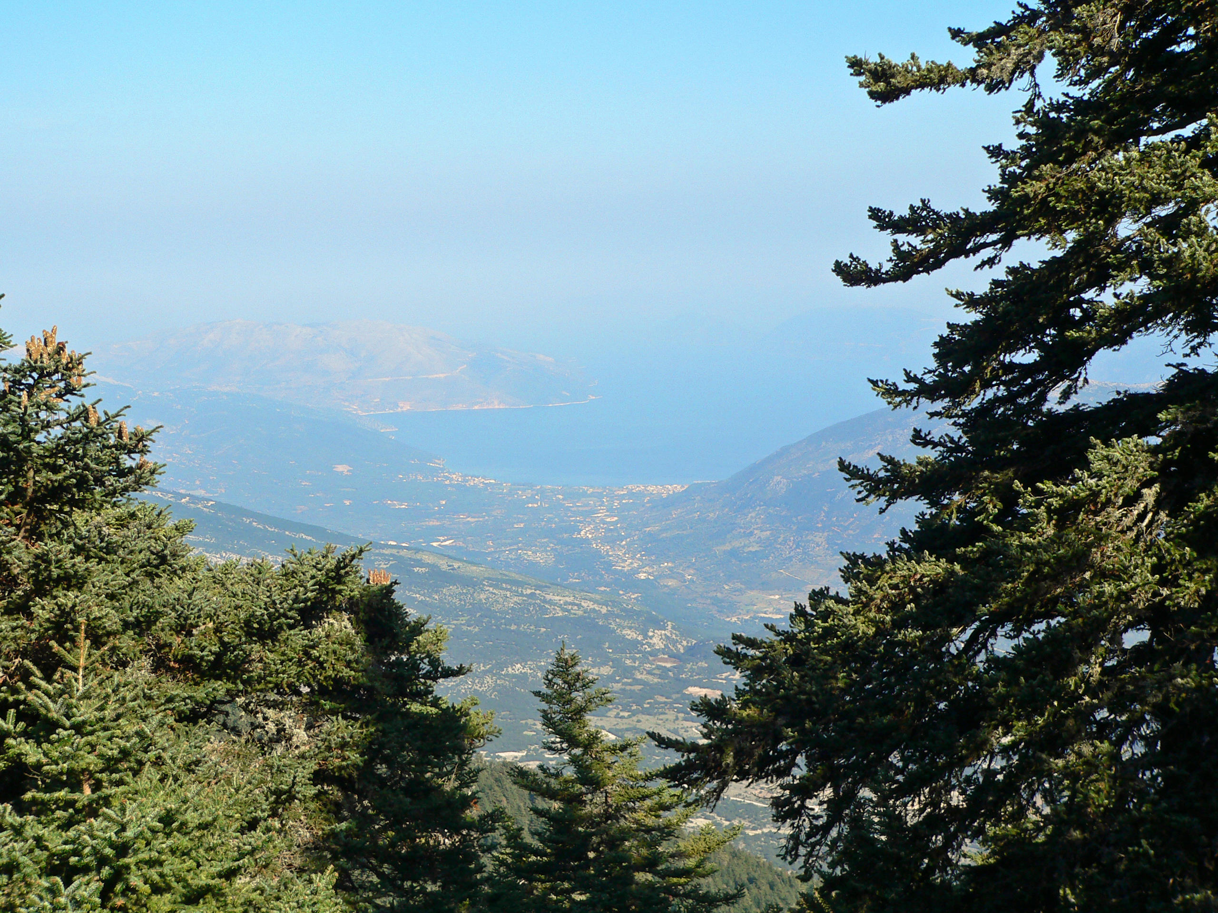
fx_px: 1759
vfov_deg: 29.1
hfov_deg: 38.2
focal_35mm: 50
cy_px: 456
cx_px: 609
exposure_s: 1/500
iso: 80
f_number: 4
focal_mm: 8.3
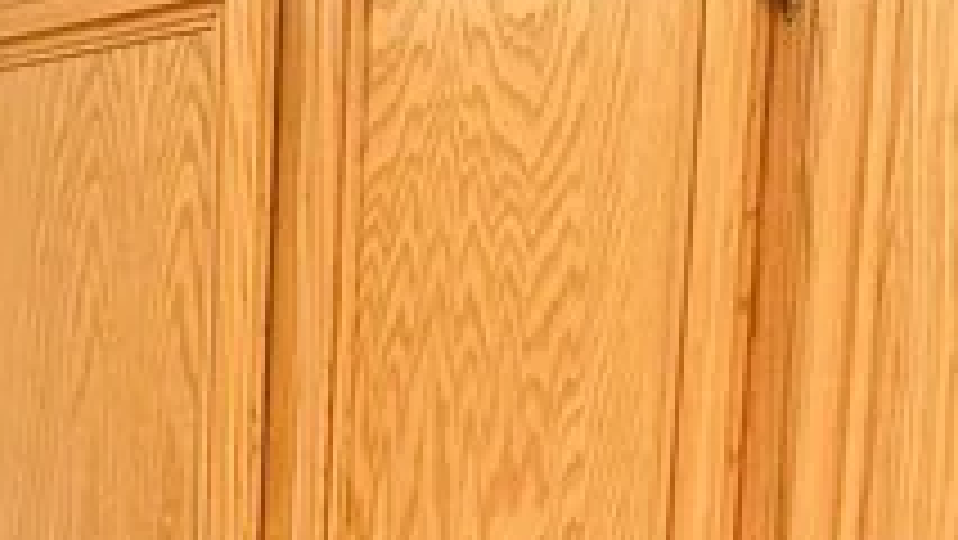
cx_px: 63
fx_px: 3456
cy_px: 1346
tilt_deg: -12.6
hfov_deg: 15.6
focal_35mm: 136
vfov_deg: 8.1
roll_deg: -2.3
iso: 160
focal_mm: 5.7
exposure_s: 1/60
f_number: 1.5
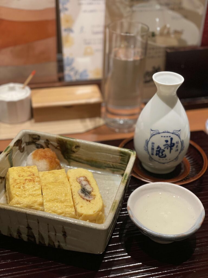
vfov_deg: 36.8
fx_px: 417
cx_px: 104
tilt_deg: -33.5
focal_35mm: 52
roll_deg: -2.0
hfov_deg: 28.0
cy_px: 139
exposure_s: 1/100
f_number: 2
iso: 200
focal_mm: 6
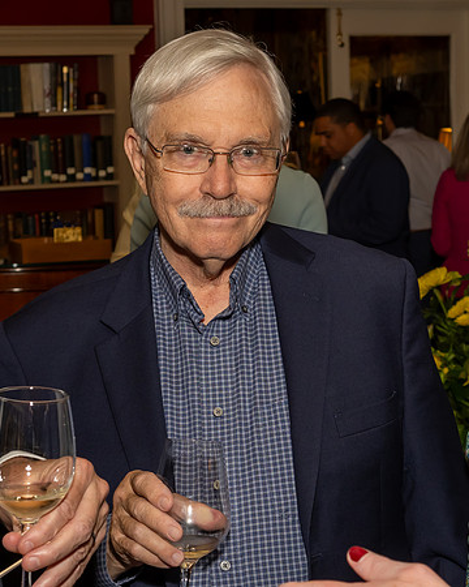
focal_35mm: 97
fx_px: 1681
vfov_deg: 19.8
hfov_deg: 15.9
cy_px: 344
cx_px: 278
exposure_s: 1/250
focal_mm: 38
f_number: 7.1
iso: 500
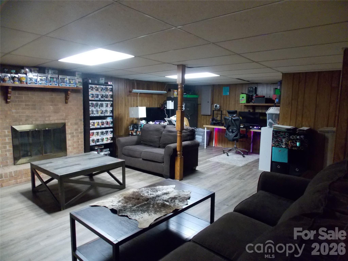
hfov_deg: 73.9
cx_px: 174
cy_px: 130
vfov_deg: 58.9
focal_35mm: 23
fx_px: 231
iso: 400
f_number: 3.1
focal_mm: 4
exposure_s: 1/8
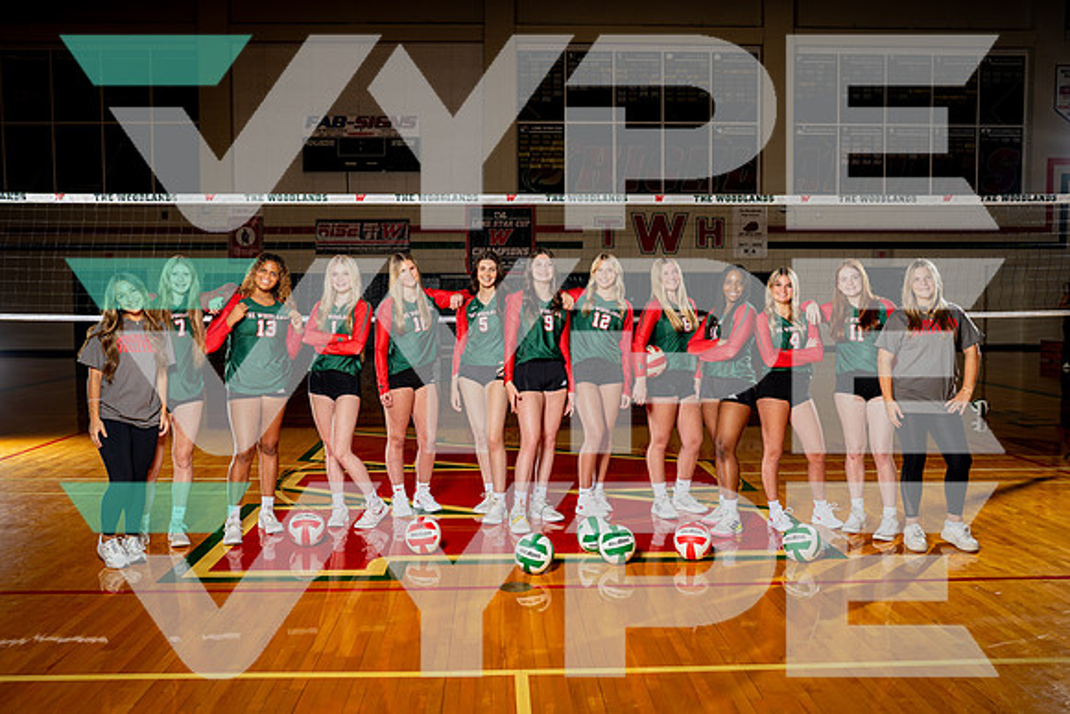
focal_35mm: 33
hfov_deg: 56.7
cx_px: 531
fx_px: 991
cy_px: 355
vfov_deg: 39.6
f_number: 5.6
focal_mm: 31
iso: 125
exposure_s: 1/250
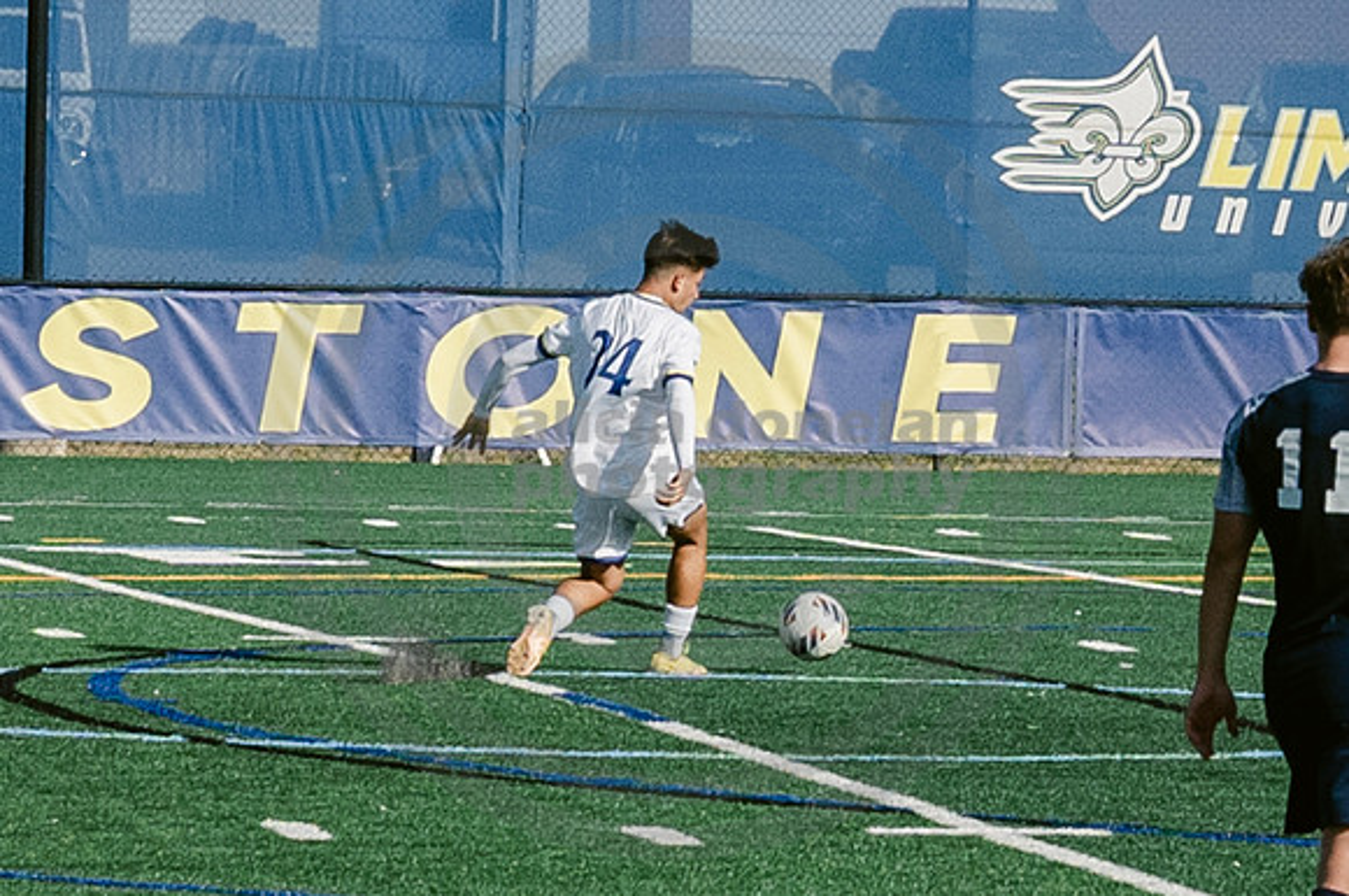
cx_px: 1174
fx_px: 13646
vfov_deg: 3.8
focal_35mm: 365
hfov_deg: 5.7
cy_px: 401
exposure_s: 1/4000
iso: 640
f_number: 5.6
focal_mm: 53
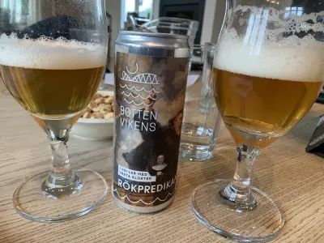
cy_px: 122
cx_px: 162
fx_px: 243
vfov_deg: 53.1
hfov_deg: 67.3
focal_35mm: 26
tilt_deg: -19.9
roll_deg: -4.3
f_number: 1.8
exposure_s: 1/100
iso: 80
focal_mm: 4.25
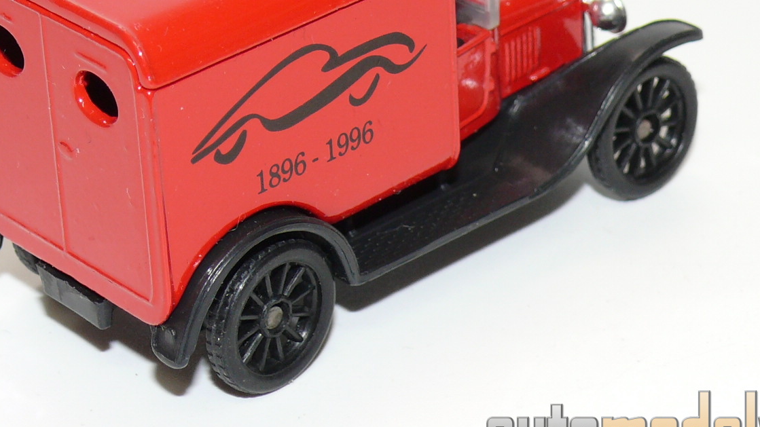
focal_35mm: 148
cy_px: 87
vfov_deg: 8.2
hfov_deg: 14.5
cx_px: 329
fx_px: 2982
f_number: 4
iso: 100
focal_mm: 12.9
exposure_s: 1/30
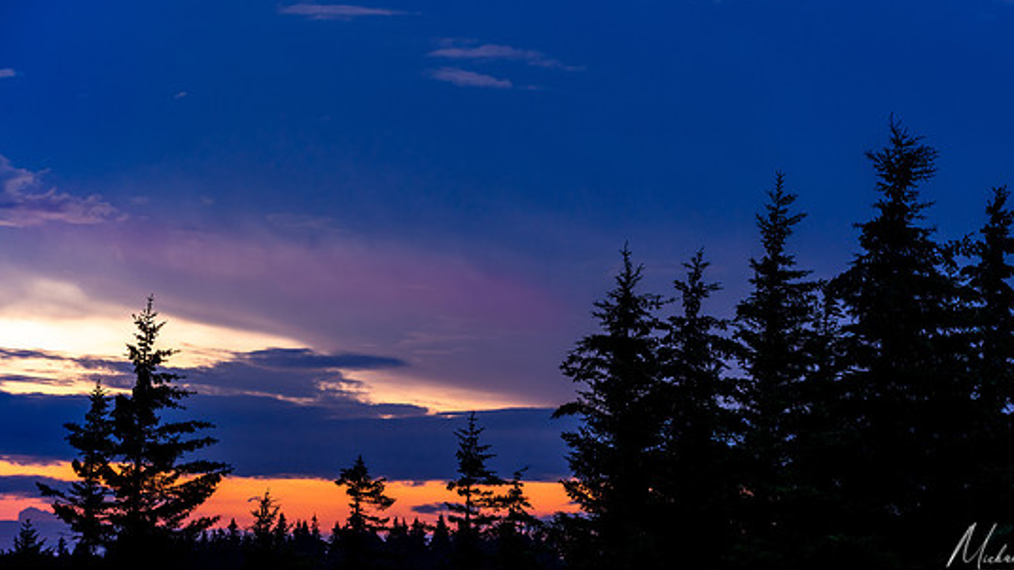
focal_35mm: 136
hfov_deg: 15.8
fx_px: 3655
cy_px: 330
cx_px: 547
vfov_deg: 8.9
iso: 400
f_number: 8
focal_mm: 120
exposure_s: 1/4
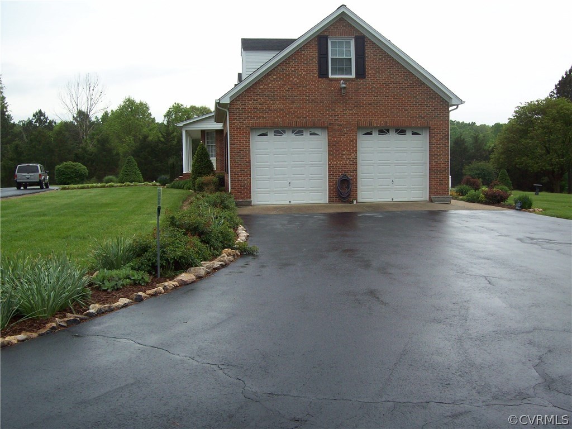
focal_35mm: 36
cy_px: 214
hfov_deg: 51.4
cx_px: 286
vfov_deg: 39.7
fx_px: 595
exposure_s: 1/326
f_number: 4.8
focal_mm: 6
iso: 80
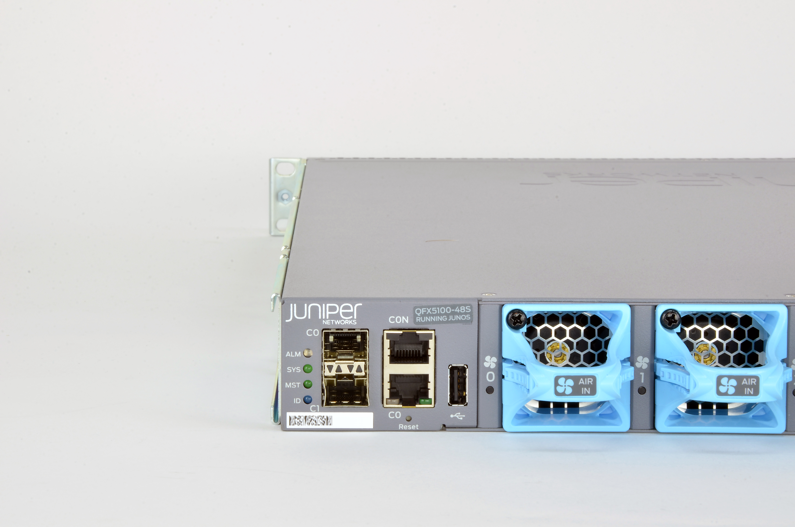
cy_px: 264
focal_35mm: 105
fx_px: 2314
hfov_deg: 19.5
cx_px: 398
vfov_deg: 13.0
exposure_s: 1.6
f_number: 32
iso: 100
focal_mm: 70
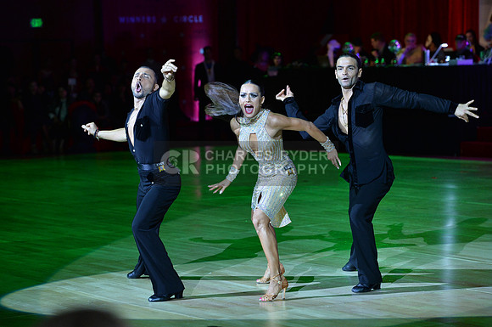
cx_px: 246
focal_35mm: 122
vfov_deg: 11.2
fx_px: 1665
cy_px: 164
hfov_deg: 16.8
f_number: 4
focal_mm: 122
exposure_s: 1/250
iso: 2000
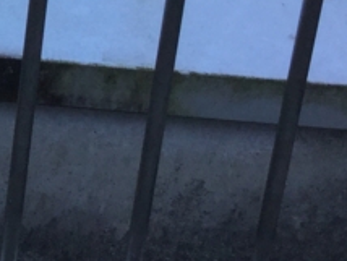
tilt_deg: -22.1
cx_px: -279
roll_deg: -2.6
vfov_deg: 9.4
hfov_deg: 12.2
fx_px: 1485
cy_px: -255
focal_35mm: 148
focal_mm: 3.3
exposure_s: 1/247
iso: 25
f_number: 2.4
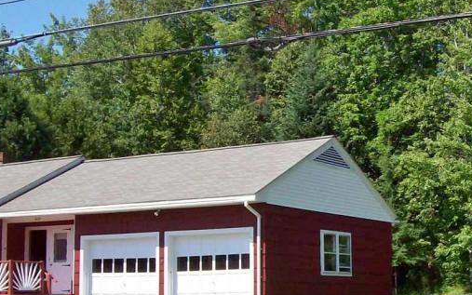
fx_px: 991
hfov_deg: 26.4
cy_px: 185
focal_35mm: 77
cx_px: 365
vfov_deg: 16.9
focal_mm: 6
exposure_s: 1/485
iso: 80
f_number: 4.8
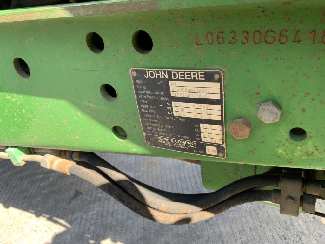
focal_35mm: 29
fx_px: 272
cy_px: 122
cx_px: 162
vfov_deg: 48.2
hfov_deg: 61.7
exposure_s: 1/122
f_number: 1.8
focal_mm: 3
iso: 20
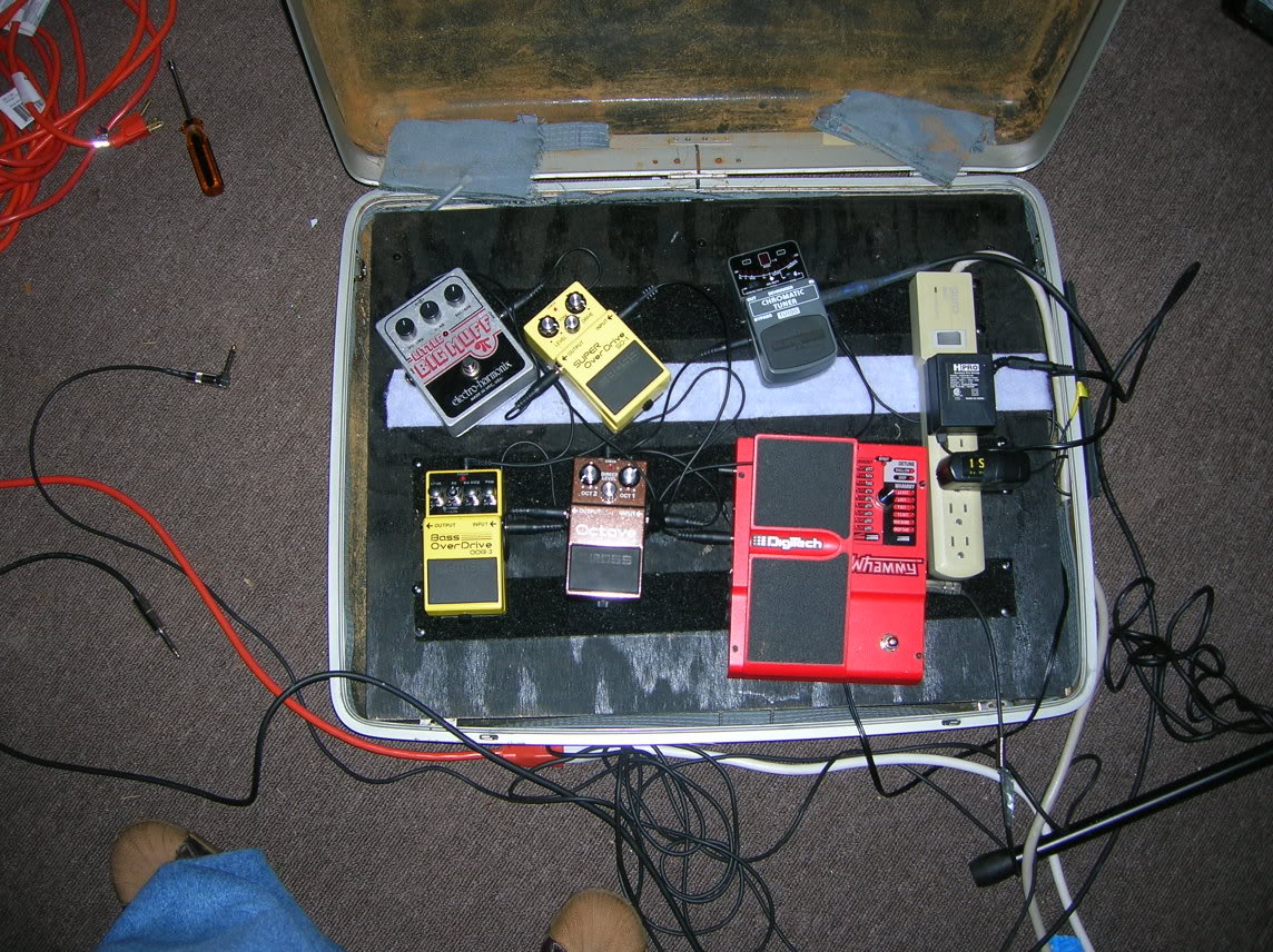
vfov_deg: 41.7
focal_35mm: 34
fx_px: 1249
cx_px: 636
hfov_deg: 54.0
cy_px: 476
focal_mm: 5.7
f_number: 2.9
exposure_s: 1/60.1
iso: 50
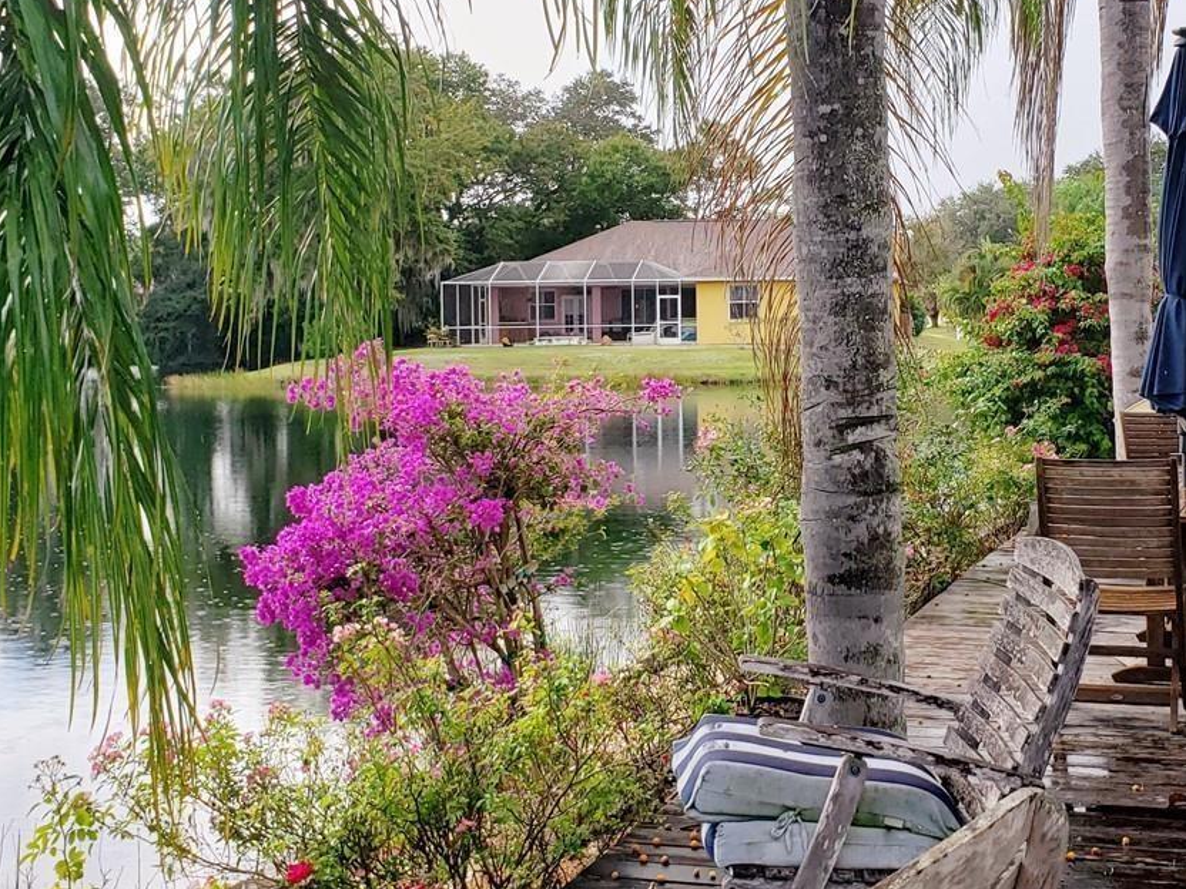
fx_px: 1713
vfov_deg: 29.0
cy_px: 333
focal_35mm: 50
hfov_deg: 37.8
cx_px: 794
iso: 50
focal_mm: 4.3
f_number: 2.4
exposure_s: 1/812
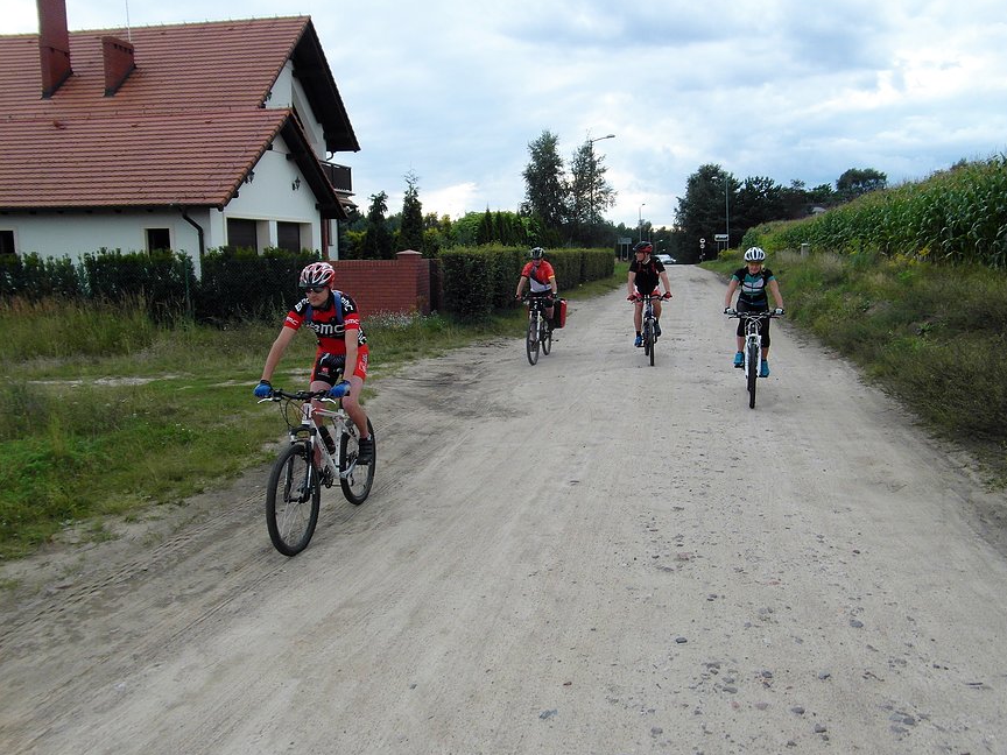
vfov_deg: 54.9
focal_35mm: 25
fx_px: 727
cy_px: 368
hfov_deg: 69.4
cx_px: 523
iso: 100
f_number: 3.2
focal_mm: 4
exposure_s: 1/350
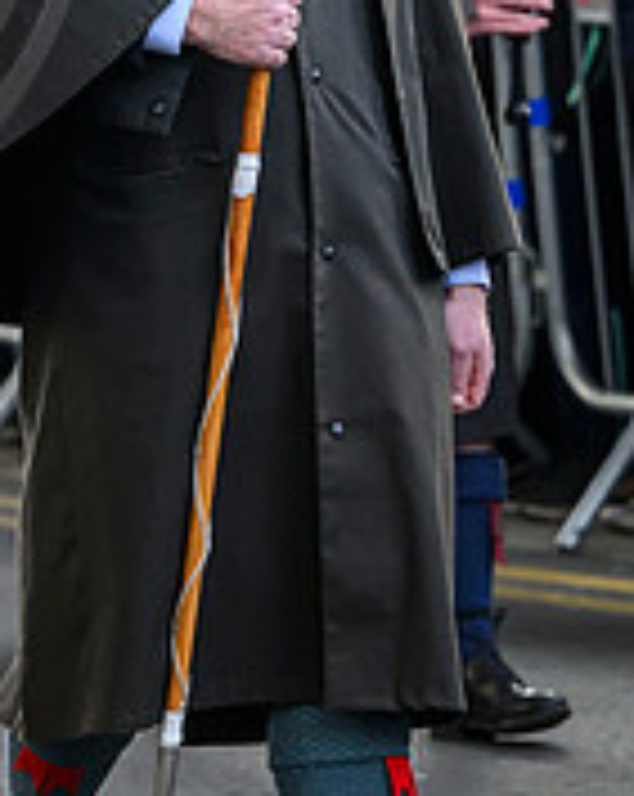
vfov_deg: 4.6
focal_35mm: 416
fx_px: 9783
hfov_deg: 3.7
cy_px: -101
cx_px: -12
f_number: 2.8
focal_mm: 110
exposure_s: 1/1250
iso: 1250
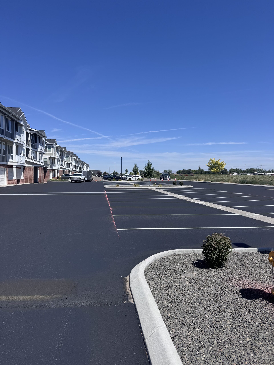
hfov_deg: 56.8
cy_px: 182
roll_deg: +0.3
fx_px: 253
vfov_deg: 71.6
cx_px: 137
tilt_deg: -2.6
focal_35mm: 24
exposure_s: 1/5814
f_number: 1.78
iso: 80
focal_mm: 6.76
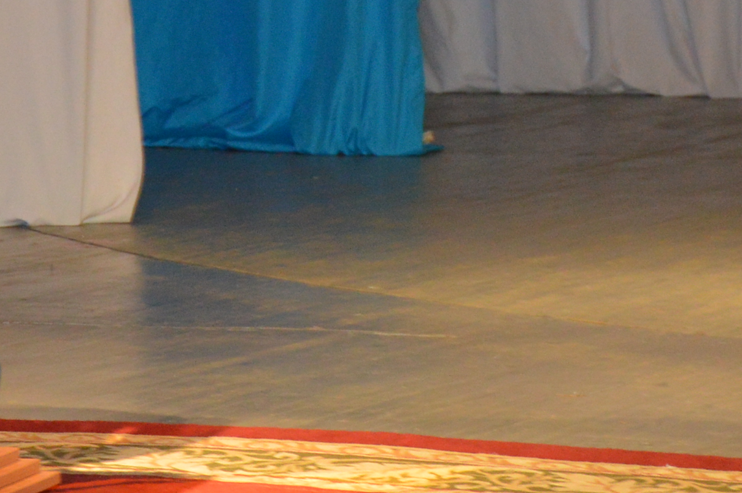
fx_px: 5993
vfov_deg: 4.7
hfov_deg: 7.1
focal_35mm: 291
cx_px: 133
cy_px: -337
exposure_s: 1/60
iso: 1000
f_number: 5
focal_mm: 52
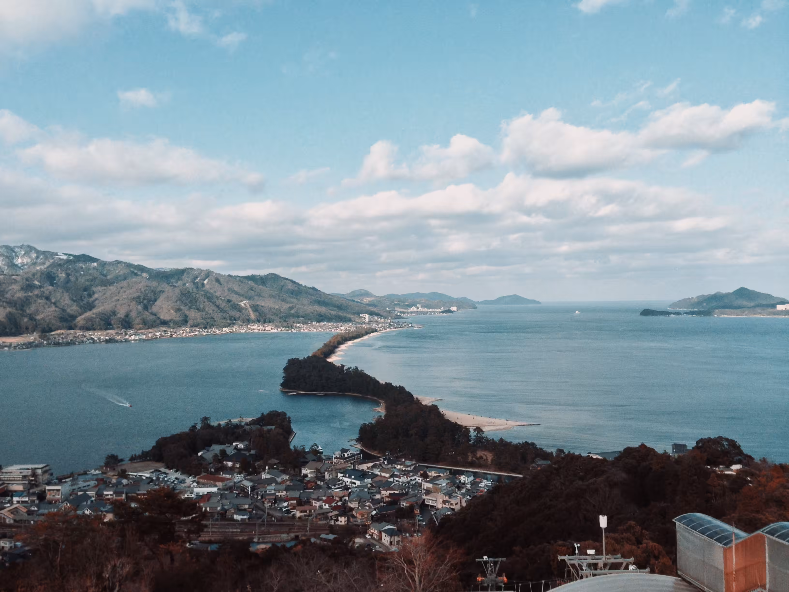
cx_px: 394
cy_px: 296
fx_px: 752
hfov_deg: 55.4
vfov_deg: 42.9
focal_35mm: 33
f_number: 2.4
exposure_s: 1/1178
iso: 50
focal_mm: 4.12
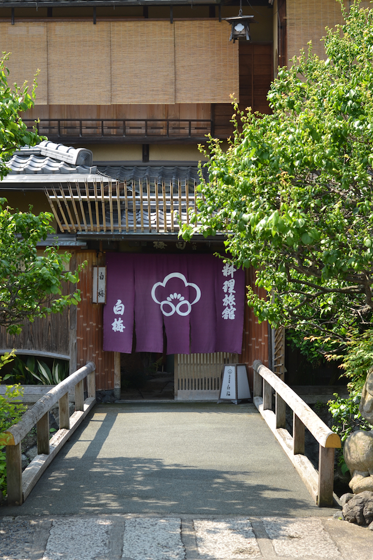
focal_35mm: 75
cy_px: 280
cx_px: 186
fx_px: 1166
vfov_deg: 27.0
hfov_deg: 18.2
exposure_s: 1/125
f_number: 5.6
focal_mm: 50
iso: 100
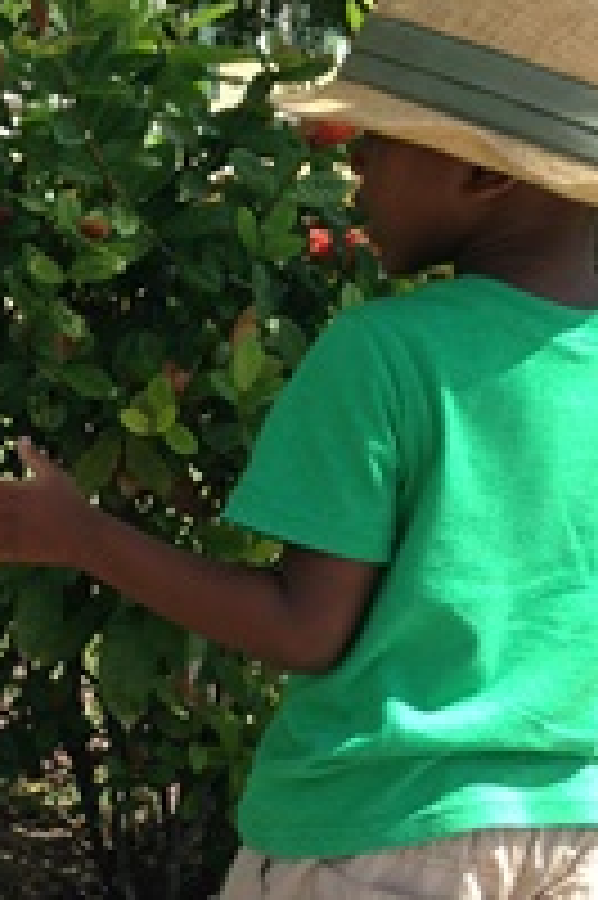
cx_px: 4
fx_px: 1922
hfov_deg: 17.3
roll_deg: -1.0
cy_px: 477
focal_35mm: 77
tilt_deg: -6.5
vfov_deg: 26.3
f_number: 2.4
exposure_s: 1/695
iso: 50
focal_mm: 4.12
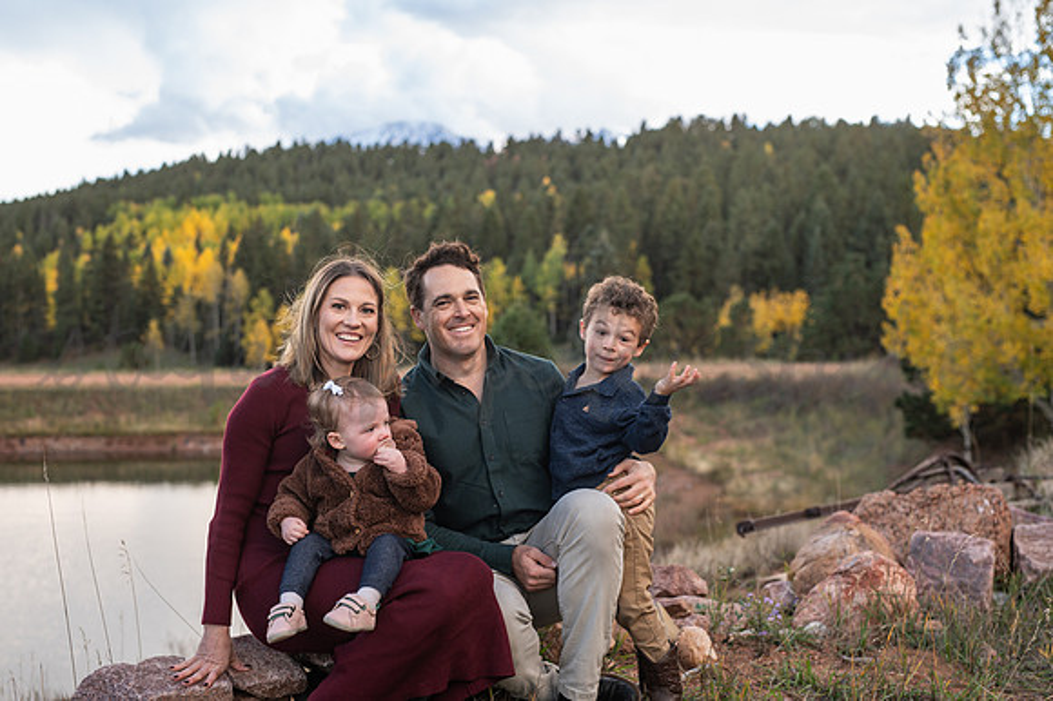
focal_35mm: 51
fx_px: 1481
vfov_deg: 26.6
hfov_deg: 39.1
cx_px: 526
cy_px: 350
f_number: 3.5
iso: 250
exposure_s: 1/320
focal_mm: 50
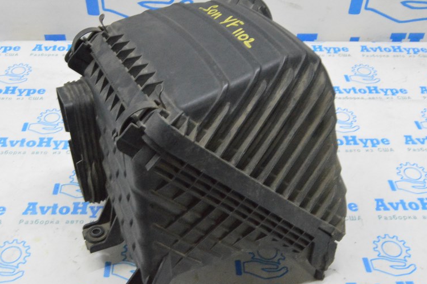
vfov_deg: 32.5
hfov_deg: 47.4
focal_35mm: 41
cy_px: 127
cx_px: 204
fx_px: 486
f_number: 20
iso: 6400
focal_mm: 20
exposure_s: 1/15
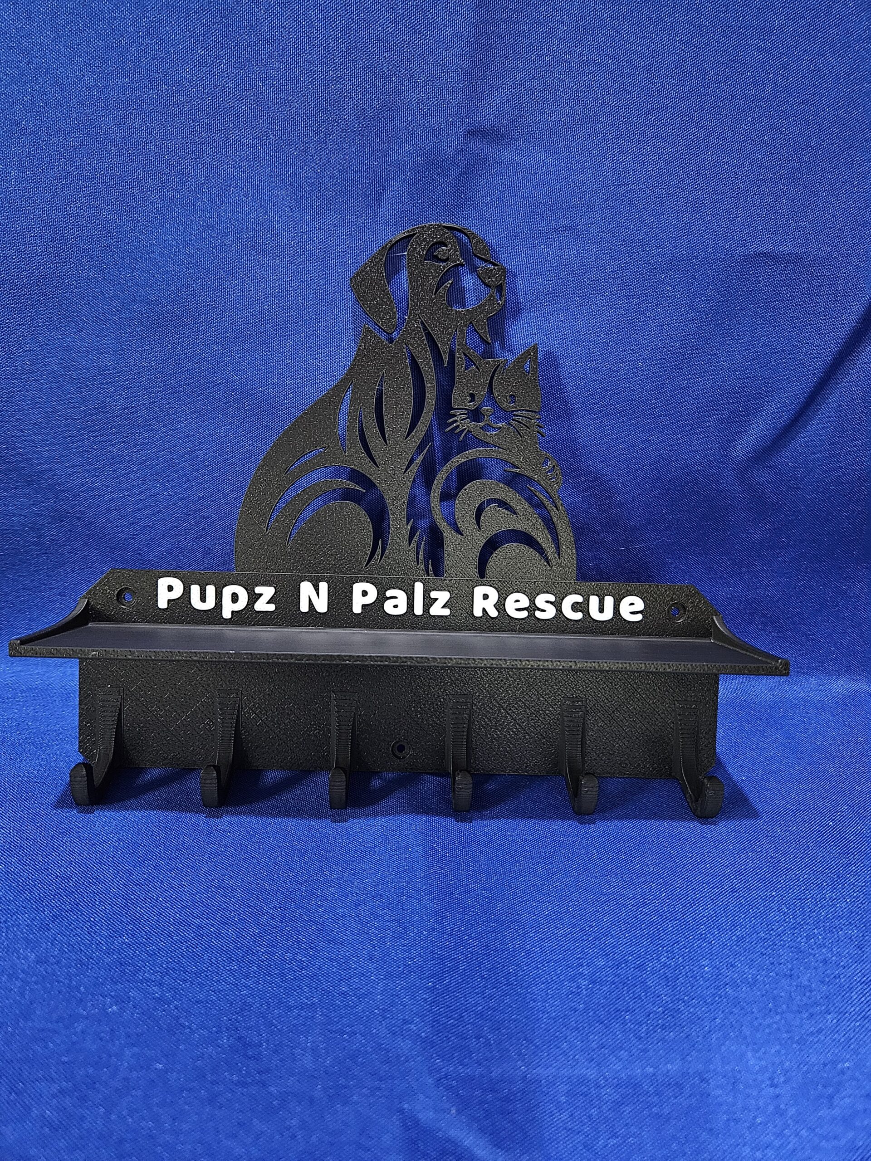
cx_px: 436
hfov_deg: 58.9
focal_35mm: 23
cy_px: 580
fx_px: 772
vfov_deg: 73.9
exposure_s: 1/24
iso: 800
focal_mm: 5.4
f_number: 1.8
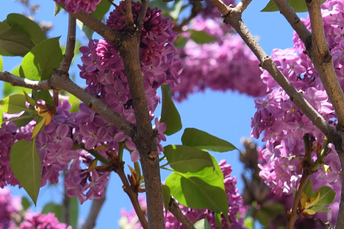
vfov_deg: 5.7
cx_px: -57
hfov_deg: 8.6
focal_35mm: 238
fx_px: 2278
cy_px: -50
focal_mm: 55
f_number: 8
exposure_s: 1/250
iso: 220
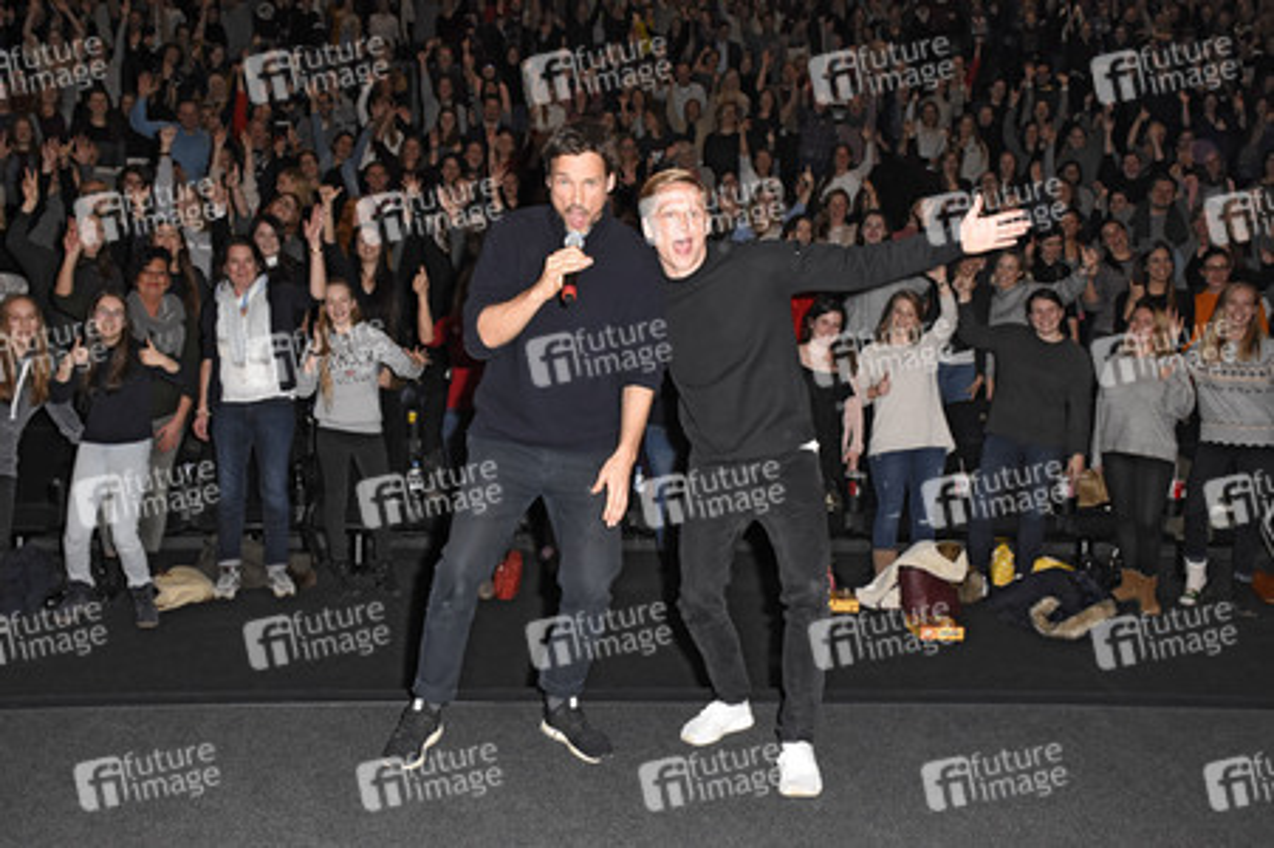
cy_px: 424
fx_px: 1379
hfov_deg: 49.6
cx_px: 637
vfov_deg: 34.2
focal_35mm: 39
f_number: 6.3
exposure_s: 1/125
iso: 1600
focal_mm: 26
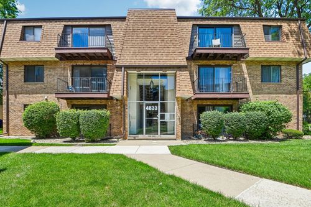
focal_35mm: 16
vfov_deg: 73.7
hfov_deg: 96.8
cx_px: 156
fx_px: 138
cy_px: 104
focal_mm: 16
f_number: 13
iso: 400
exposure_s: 1/320
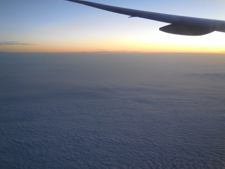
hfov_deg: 42.1
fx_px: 292
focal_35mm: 45
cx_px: 112
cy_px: 84
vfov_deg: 32.2
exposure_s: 1/30
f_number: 4.2
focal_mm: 8.1
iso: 400
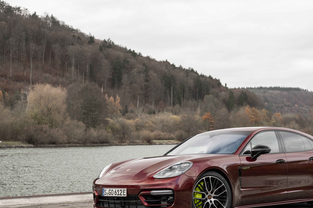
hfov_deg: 24.9
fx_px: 704
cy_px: 128
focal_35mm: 81
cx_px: 210
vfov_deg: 16.8
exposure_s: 1/125
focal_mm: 50
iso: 400
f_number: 4
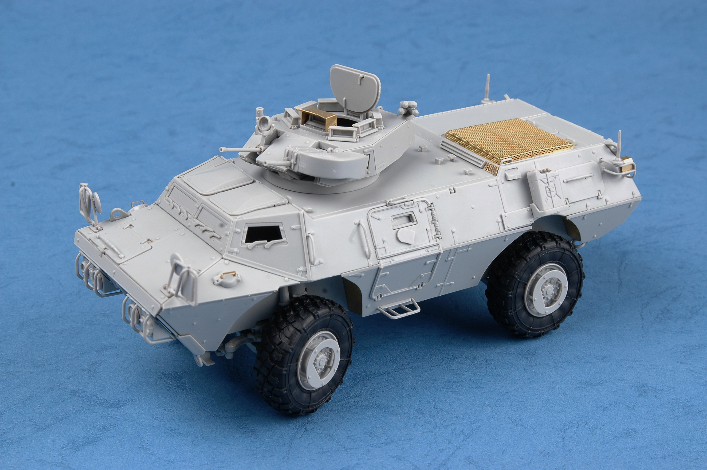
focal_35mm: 72
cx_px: 354
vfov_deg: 18.9
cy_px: 235
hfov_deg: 28.1
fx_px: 1413
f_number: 14
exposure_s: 1/320
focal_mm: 48
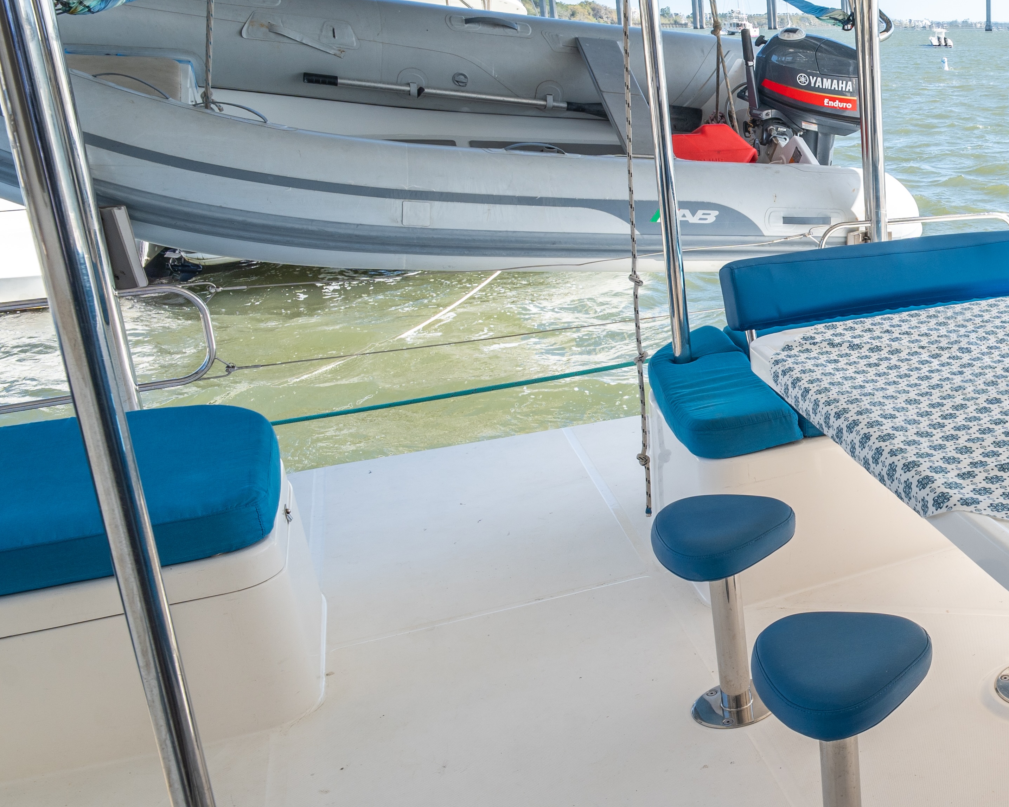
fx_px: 1075
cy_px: 347
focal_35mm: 36
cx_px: 1052
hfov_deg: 42.1
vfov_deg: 41.1
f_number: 8
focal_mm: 16
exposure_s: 1/200
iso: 250
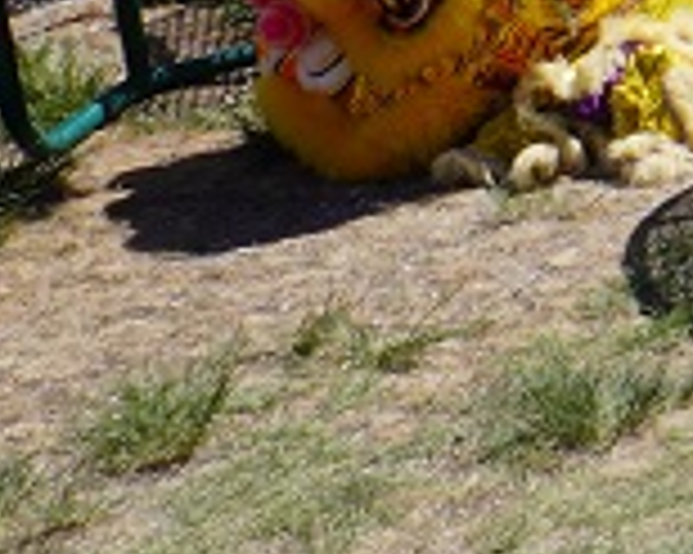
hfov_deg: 9.1
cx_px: 2002
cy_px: -194
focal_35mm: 176
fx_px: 3607
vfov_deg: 8.6
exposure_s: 1/100
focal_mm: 16
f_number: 14
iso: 100
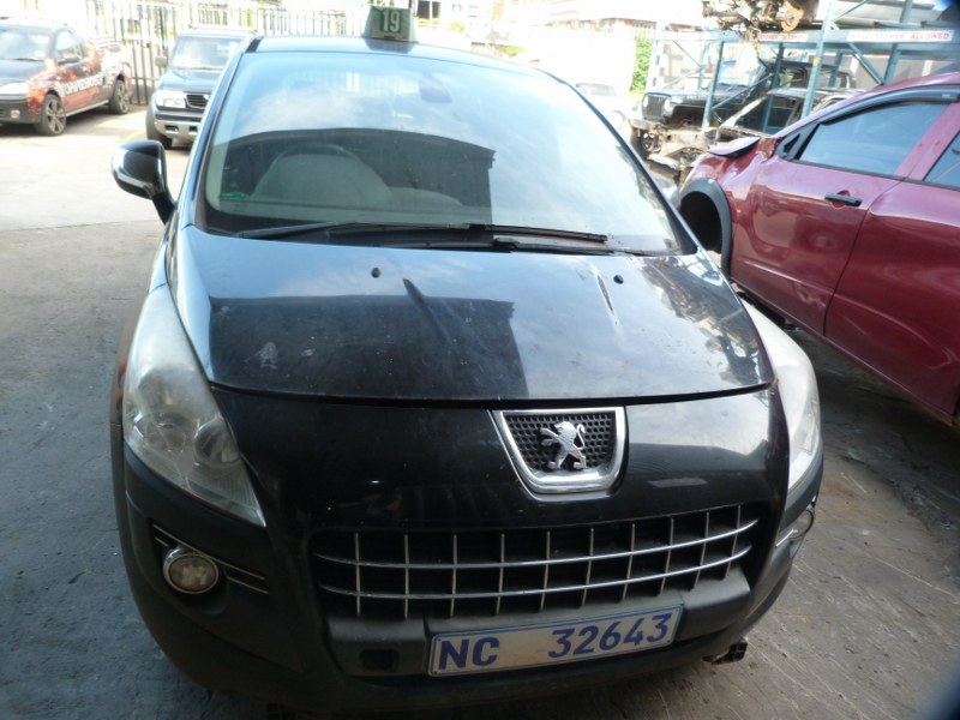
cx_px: 480
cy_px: 360
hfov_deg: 69.4
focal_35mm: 25
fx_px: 693
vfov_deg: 54.9
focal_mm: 4.5
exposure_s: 1/60
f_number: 2.8
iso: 160
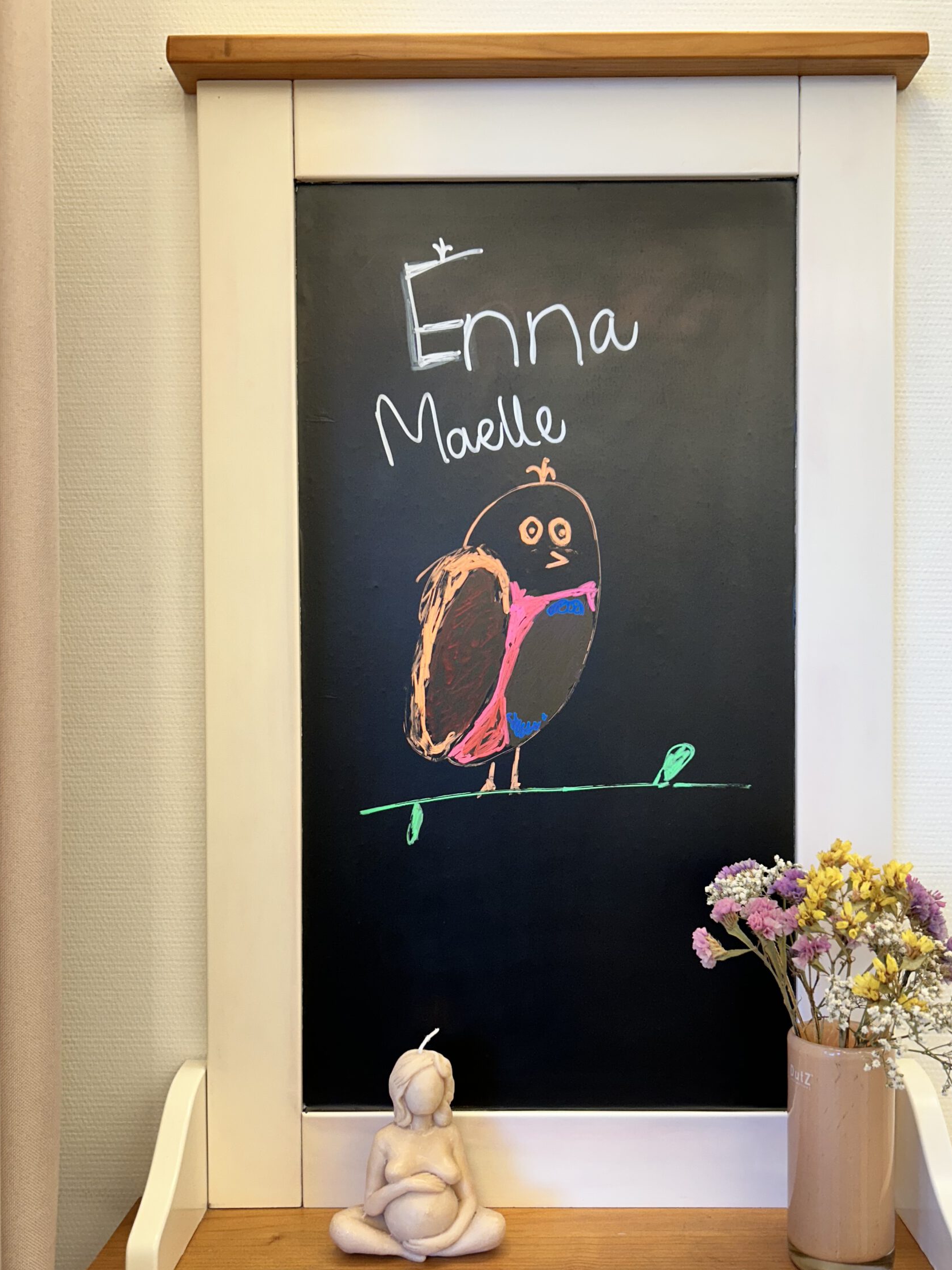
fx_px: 1100
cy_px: 712
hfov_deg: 46.8
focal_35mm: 30
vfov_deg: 59.8
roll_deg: -1.4
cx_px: 501
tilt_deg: -1.5
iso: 80
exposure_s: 1/100
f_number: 1.5
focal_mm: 5.7
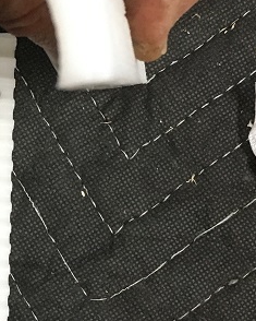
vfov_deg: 19.7
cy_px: 221
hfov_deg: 15.5
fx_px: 919
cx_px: -7
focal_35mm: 97
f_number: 2.2
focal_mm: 4.15
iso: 160
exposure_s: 1/30
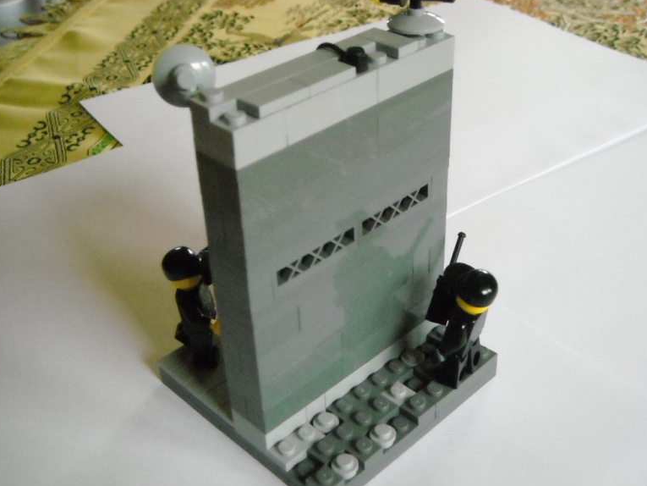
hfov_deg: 41.2
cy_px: 250
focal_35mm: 46
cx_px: 326
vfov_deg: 31.5
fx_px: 860
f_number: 3.1
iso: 800
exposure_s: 1/91
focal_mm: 7.1
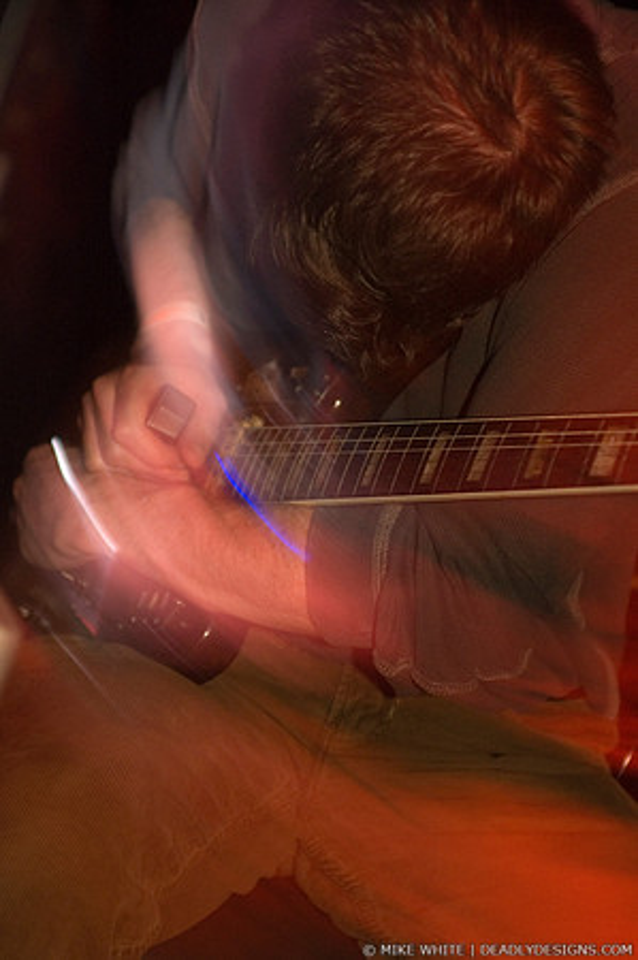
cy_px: 480
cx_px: 319
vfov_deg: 19.5
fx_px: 2797
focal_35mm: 105
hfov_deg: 13.0
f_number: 2.8
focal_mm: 70
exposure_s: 1/13
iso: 800
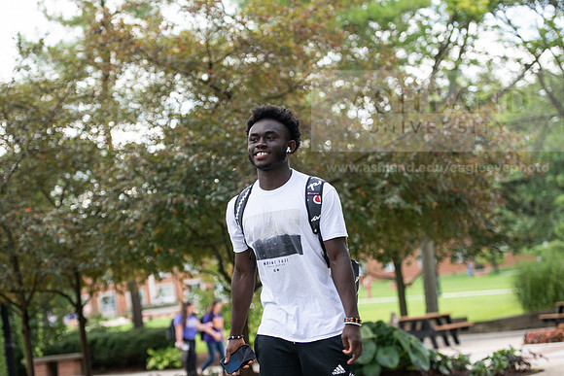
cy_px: 188
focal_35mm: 90
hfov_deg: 22.6
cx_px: 282
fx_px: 1410
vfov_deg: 15.2
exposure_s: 1/320
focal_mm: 90
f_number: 3.2
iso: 160
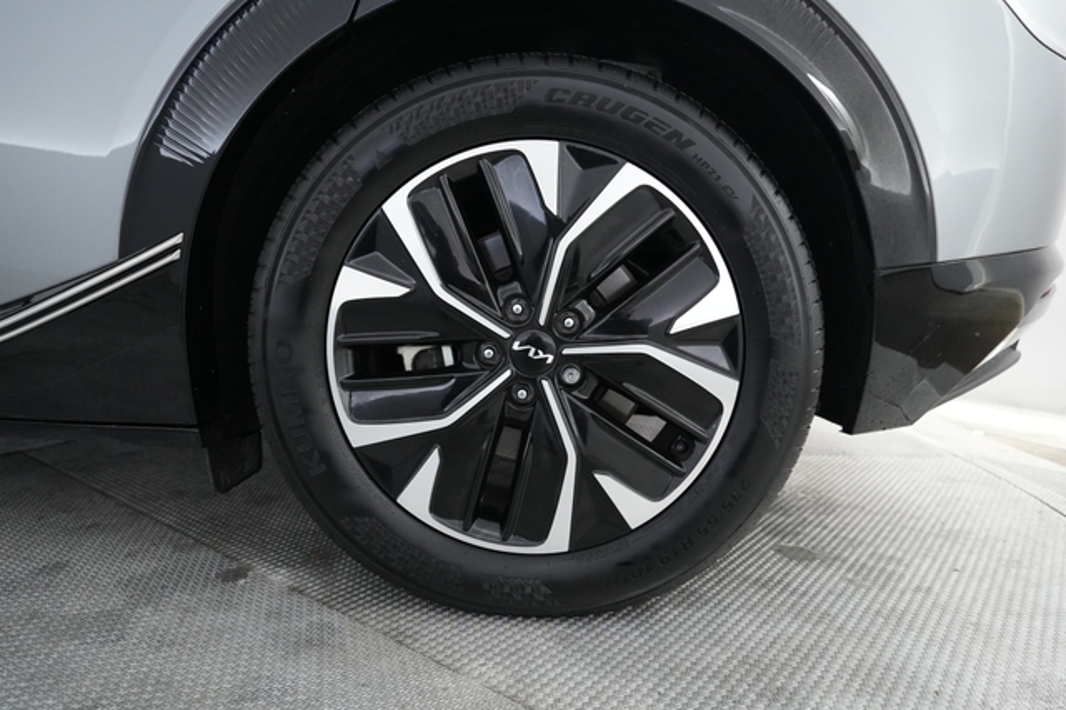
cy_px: 355
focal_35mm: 24
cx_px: 533
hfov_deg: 73.8
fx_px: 710
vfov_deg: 53.1
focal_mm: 24
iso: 5000
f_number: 2.8
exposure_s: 1/160
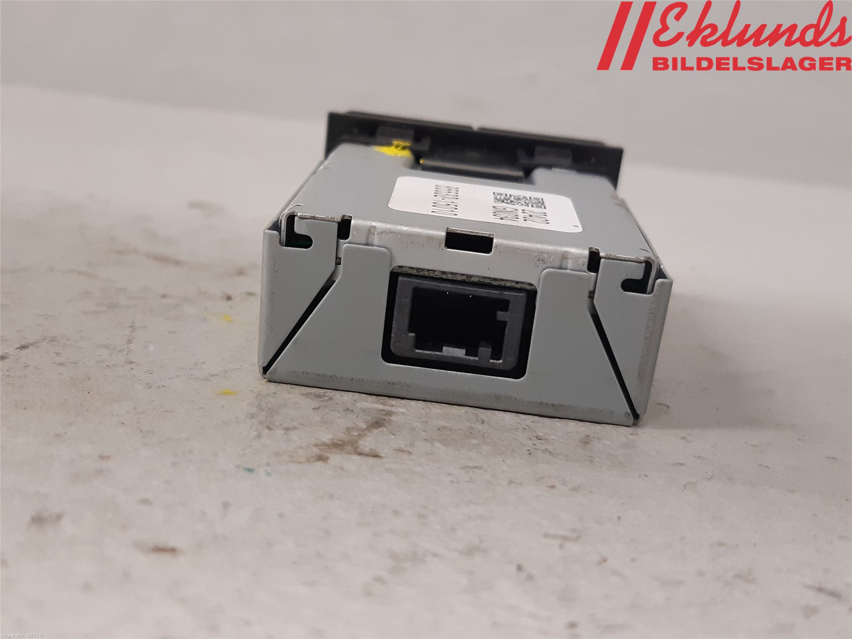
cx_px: 426
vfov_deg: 53.1
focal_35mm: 26
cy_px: 320
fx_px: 640
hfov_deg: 67.3
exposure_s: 1/50
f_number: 1.7
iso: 200
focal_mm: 3.93
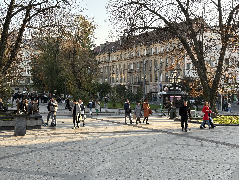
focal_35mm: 52
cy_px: 90
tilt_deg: -0.1
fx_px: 359
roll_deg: +0.1
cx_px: 120
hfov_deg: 36.8
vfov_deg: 28.0
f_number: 1.6
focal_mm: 5.96
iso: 50
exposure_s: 1/566
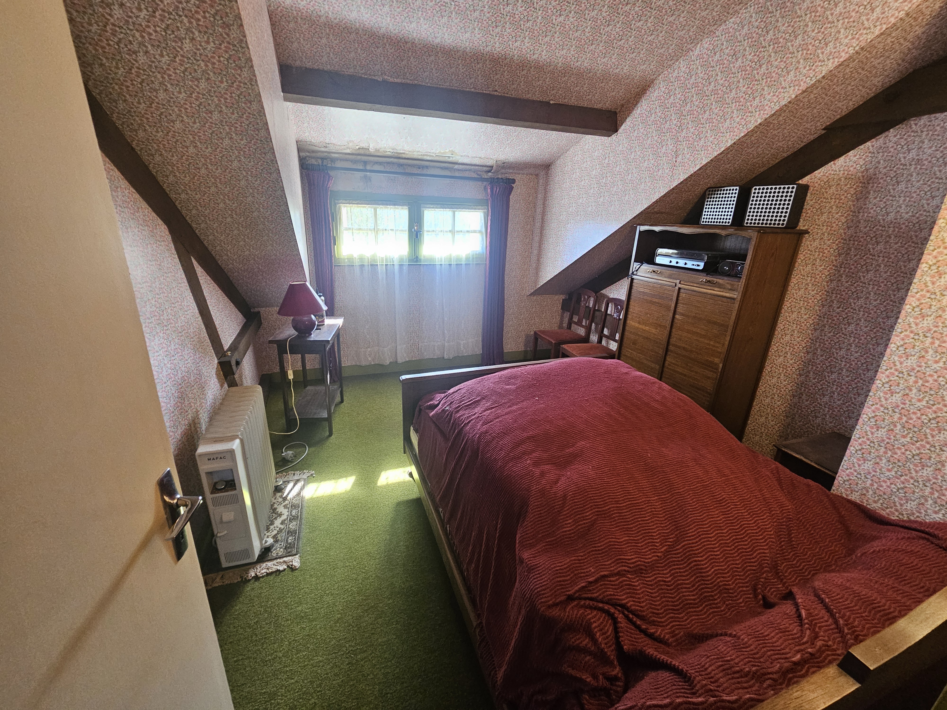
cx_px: 474
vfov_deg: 89.9
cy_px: 355
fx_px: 356
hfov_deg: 106.2
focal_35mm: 13
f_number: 2.2
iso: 400
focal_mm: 2.2
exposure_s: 1/50
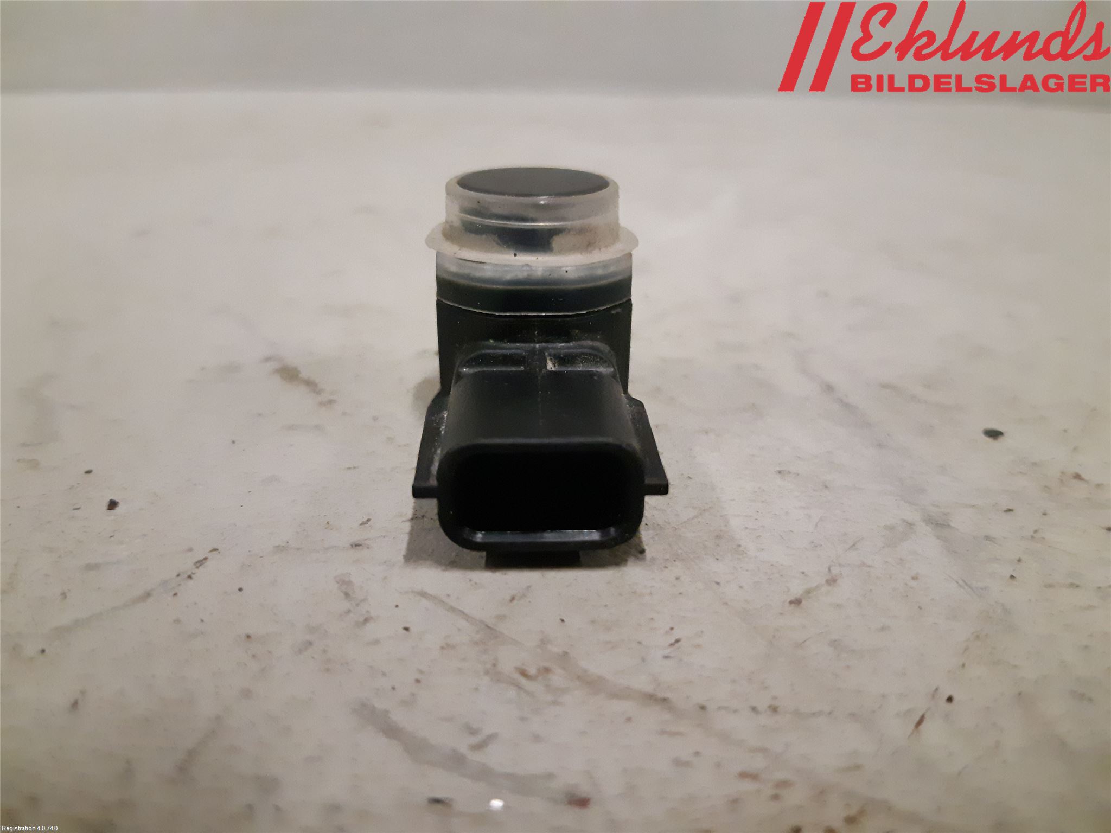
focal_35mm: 26
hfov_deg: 67.3
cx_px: 556
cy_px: 416
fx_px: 834
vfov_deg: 53.1
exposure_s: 1/183
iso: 800
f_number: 1.7
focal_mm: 3.93
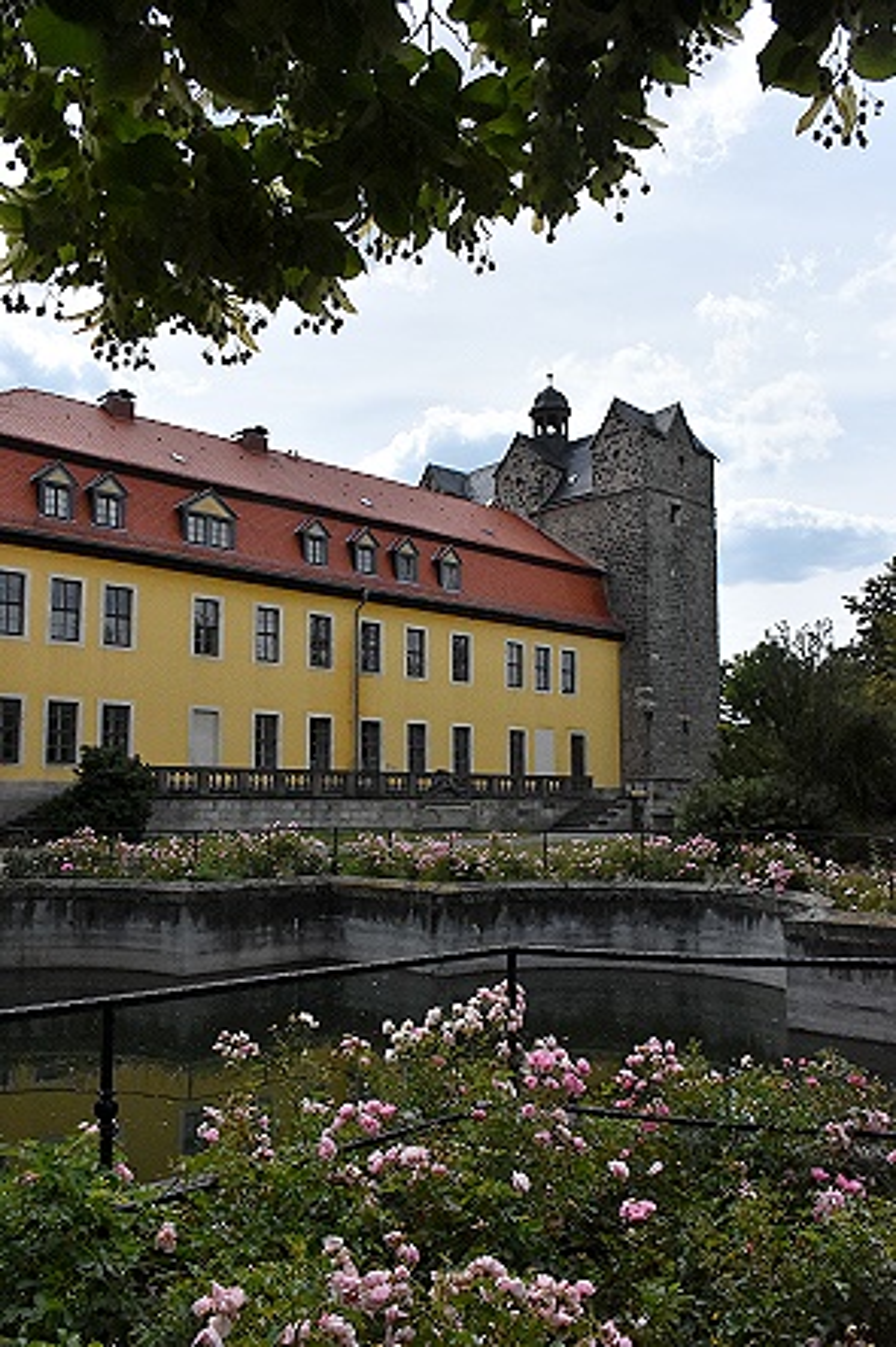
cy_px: 674
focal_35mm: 30
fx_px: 1121
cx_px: 448
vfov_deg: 61.9
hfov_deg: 43.6
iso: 2000
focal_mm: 20
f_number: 11
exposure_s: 1/8000
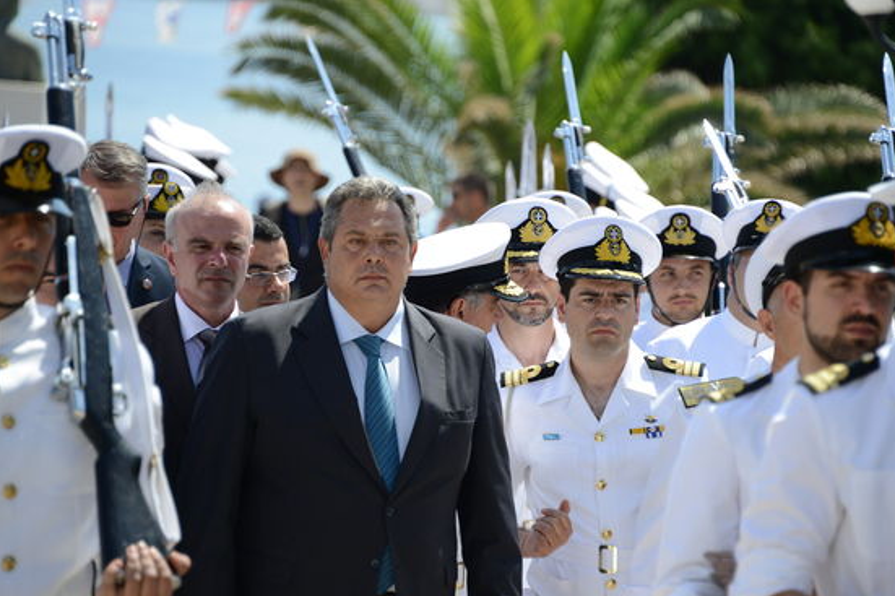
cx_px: 482
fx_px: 8524
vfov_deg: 4.0
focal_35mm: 343
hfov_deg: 6.0
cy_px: 302
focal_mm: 300
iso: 110
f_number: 5.6
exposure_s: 1/320
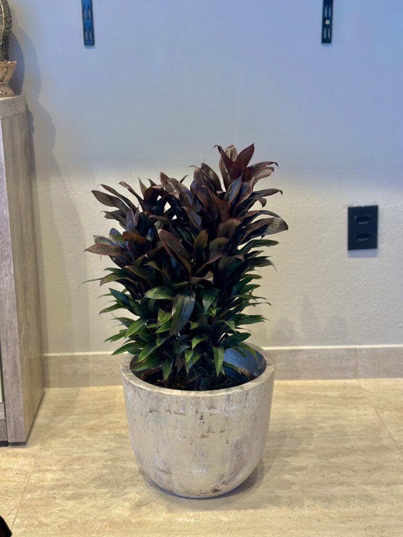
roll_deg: -0.3
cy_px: 268
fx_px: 745
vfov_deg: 39.7
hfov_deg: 30.3
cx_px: 202
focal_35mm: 48
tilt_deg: -14.6
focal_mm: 6.86
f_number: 1.78
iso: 125
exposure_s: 1/60
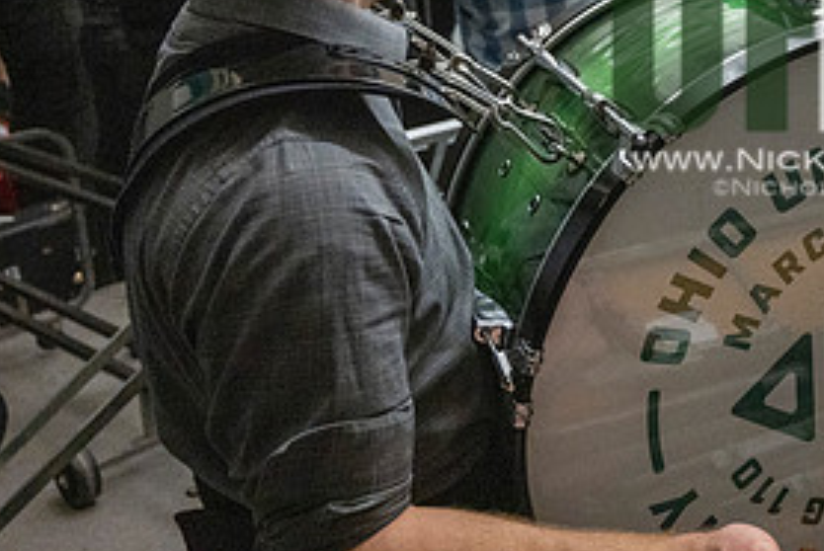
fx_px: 1146
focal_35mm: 50
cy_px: 55
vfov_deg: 26.2
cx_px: 836
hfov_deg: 35.5
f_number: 4
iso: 10000
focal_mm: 24
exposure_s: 1/500
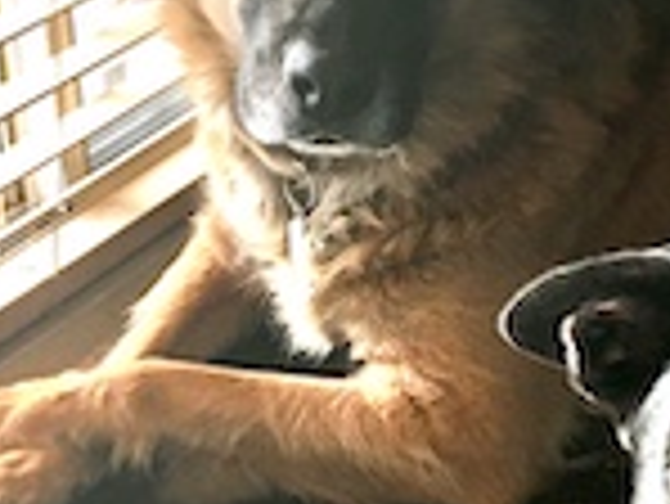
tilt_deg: -37.5
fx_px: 1879
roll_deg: +1.5
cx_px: 396
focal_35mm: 97
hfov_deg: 20.2
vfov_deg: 14.9
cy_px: 533
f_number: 2.2
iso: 80
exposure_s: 1/30
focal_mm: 4.15
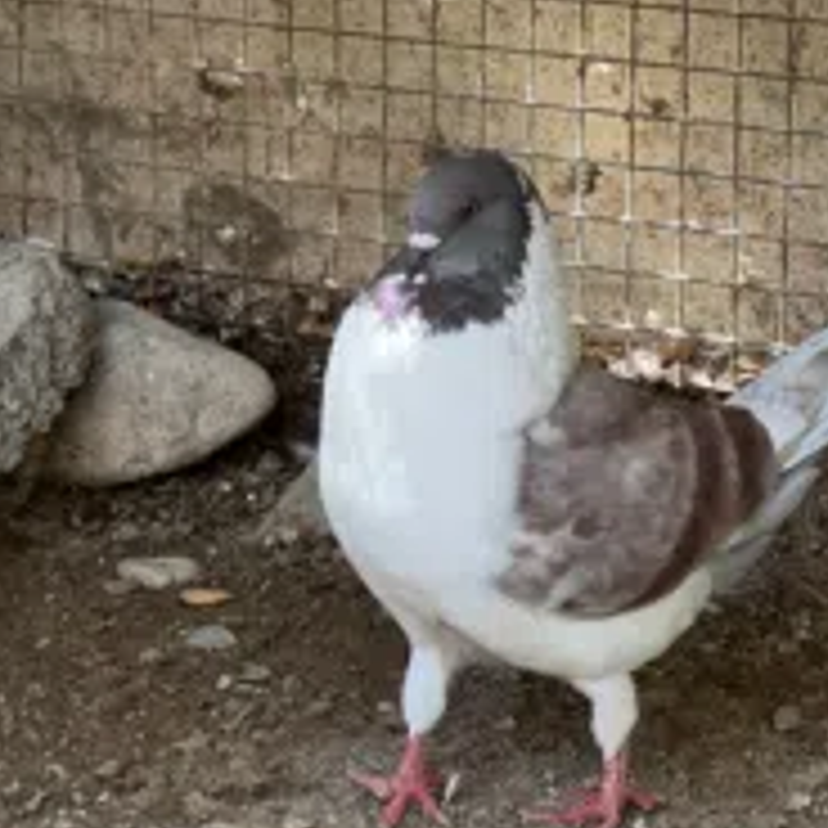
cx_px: 576
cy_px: 464
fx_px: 4005
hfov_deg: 11.8
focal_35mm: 148
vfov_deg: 11.8
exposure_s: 1/99
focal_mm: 9
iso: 125
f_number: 2.8
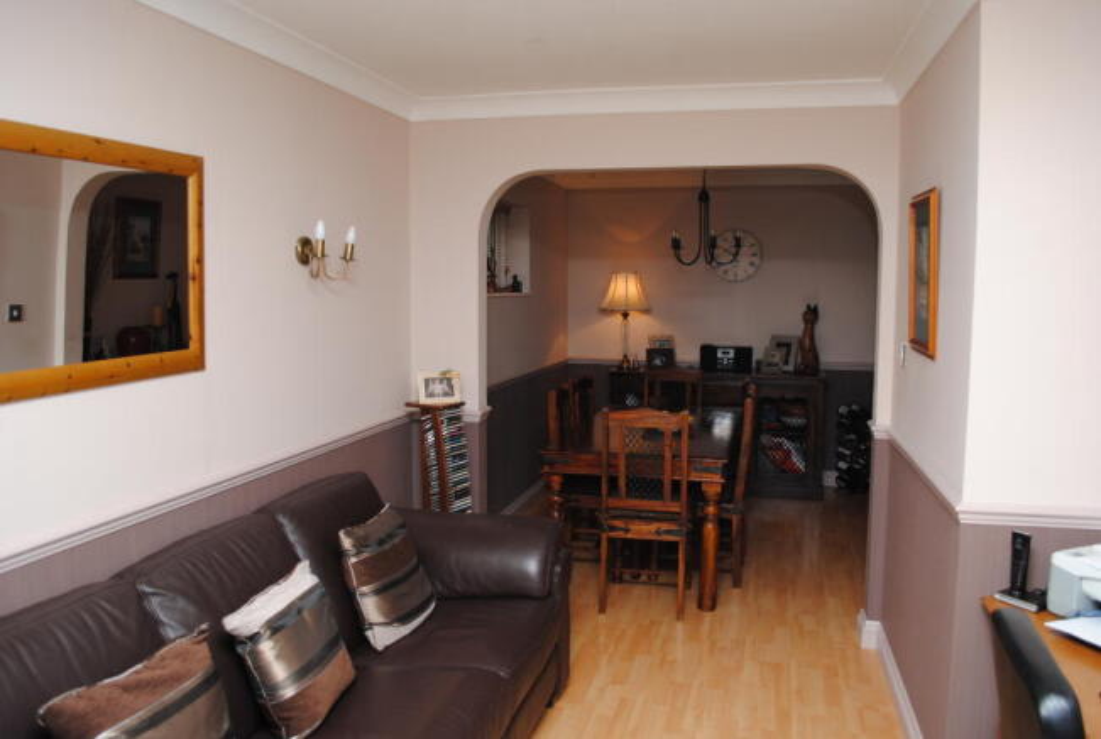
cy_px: 370
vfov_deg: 48.1
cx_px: 550
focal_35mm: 27
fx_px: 827
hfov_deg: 67.3
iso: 200
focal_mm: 18
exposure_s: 1/60
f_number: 4
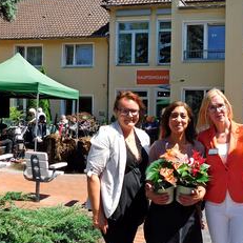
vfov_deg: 34.7
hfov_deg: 33.9
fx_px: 389
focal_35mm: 49
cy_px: 118
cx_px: 183
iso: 125
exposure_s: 1/1000
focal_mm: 4.1
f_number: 3
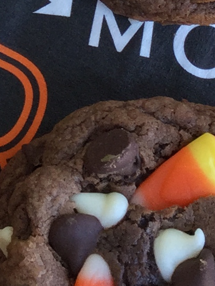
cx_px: 1
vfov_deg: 10.2
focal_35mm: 184
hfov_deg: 8.0
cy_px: -229
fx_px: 1525
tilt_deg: -68.4
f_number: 2.4
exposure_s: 1/30
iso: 32
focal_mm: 3.3
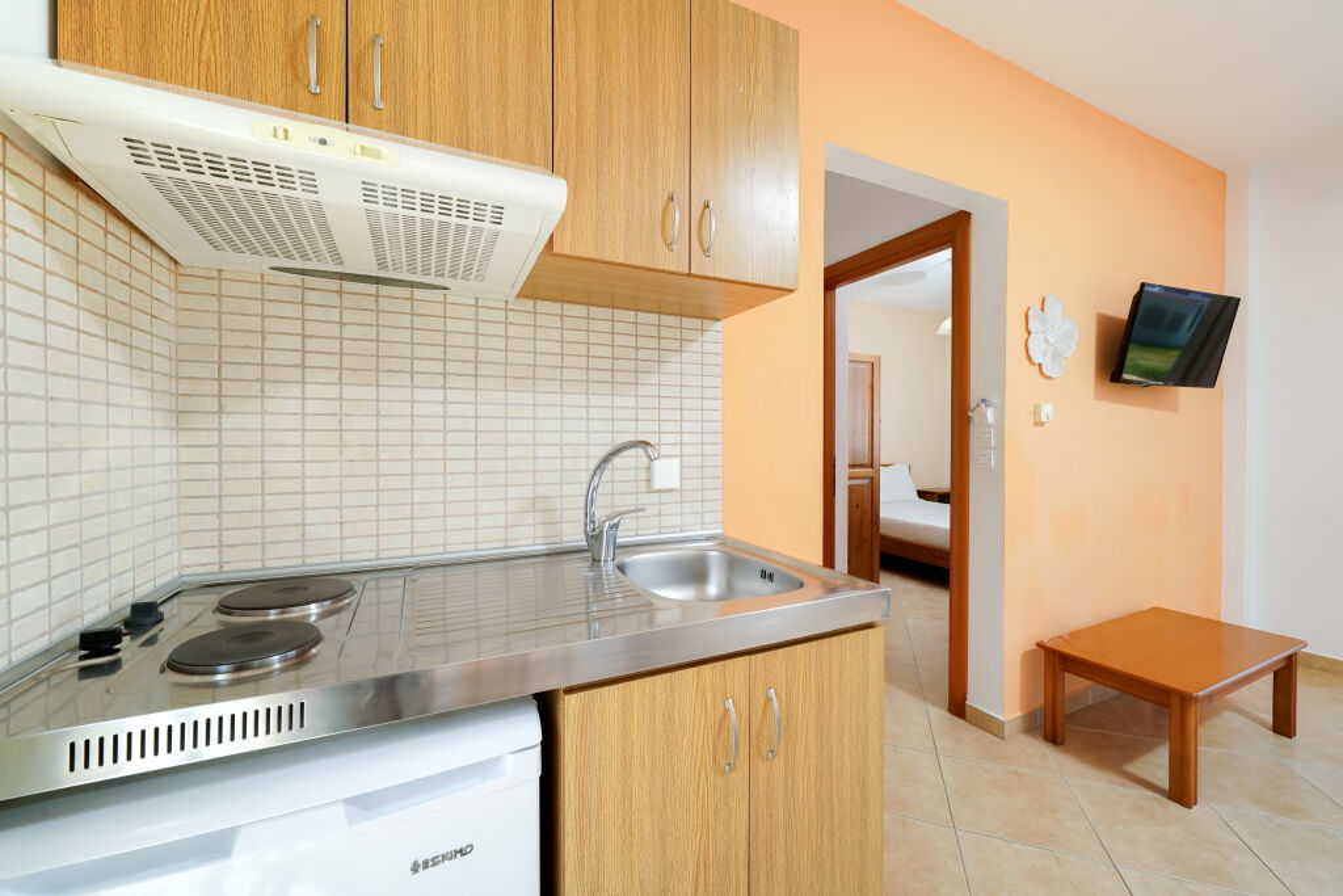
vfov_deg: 85.4
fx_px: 485
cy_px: 448
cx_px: 672
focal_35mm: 13
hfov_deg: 108.3
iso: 320
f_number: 10
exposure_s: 1/60
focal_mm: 13
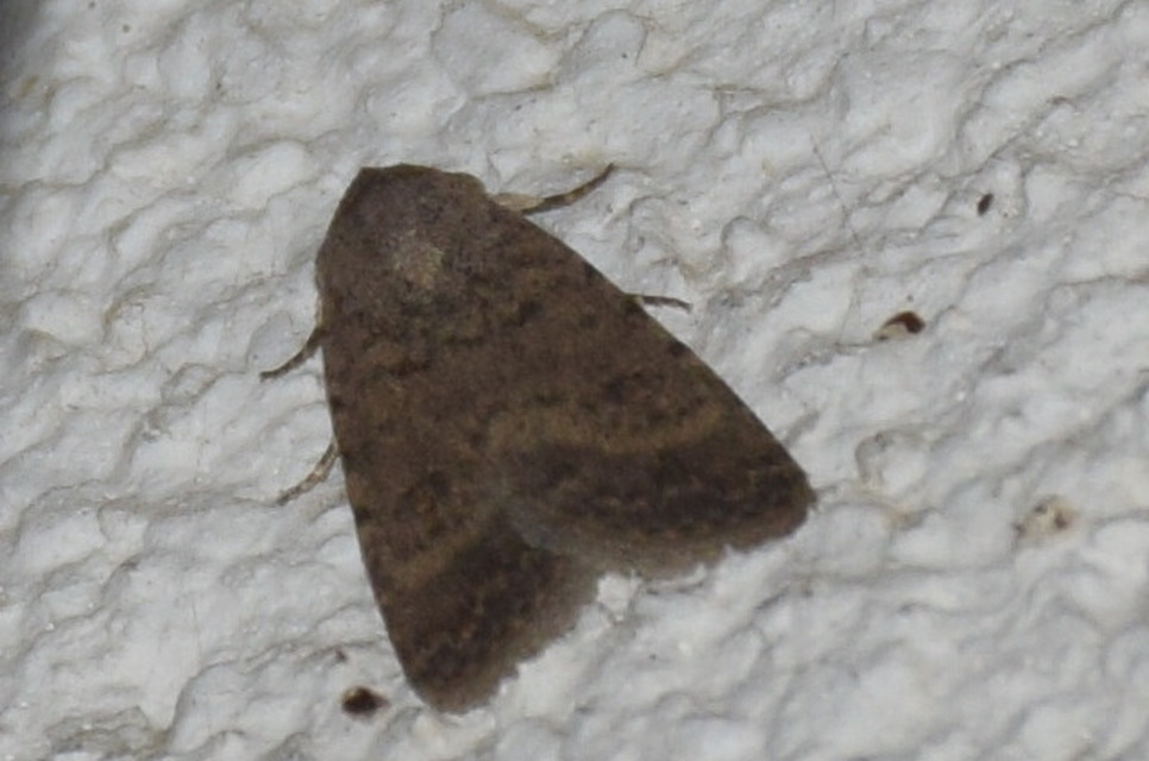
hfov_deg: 9.8
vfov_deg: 6.5
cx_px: 574
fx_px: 6689
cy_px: 380
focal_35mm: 210
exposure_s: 1/60
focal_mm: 140
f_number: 5.6
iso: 320
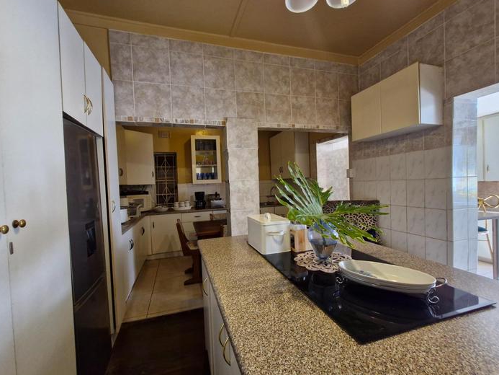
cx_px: 248
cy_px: 193
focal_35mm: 15
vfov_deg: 81.7
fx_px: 216
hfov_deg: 98.2
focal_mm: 1.74
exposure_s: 1/50
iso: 250
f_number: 2.2
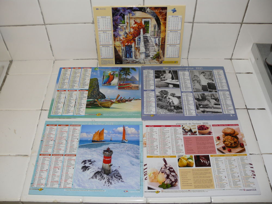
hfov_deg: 50.1
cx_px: 136
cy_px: 102
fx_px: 291
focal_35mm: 37
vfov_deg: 38.7
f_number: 2.8
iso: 100
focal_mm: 7.8
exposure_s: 1/30
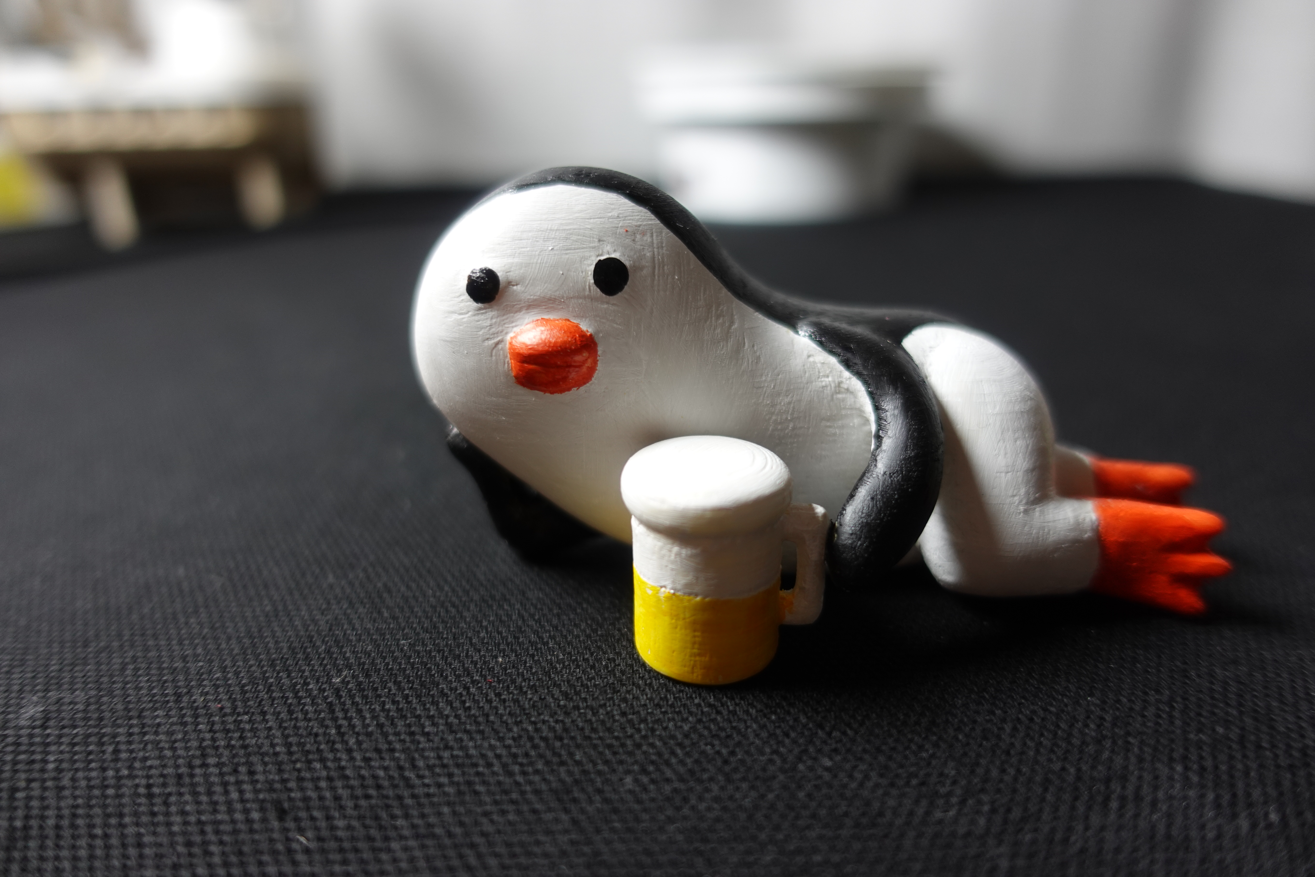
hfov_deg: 73.7
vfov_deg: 53.1
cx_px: 658
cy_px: 438
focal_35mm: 24
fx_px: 877
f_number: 1.8
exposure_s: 1/30
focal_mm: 8.8
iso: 160
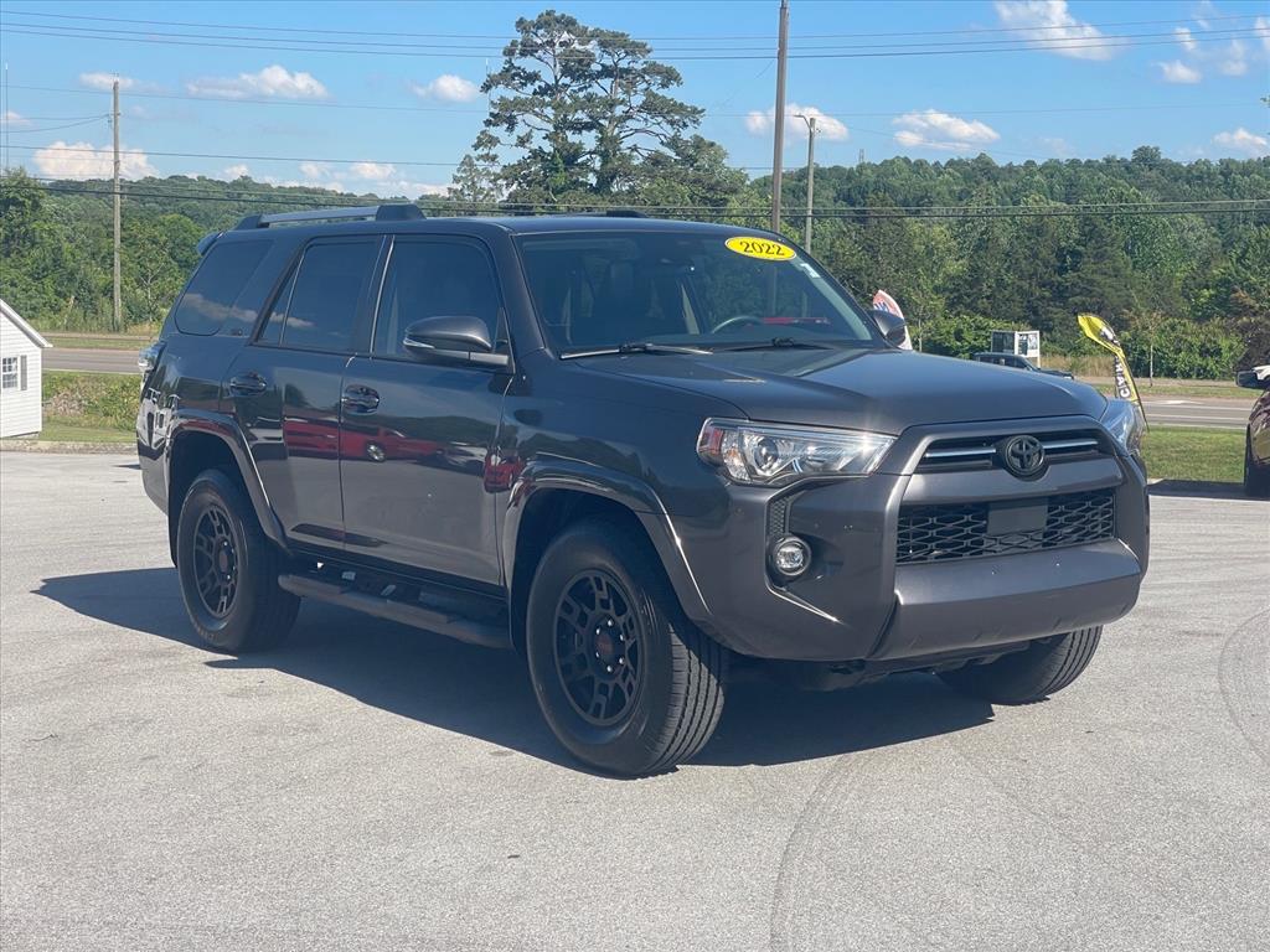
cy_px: 476
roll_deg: -3.9
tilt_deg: -5.5
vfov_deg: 28.0
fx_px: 1908
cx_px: 635
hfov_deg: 36.8
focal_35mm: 52
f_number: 2
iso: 25
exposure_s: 1/1229
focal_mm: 6
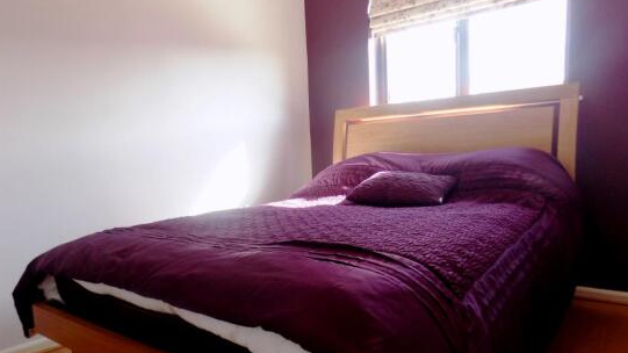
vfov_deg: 42.6
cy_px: 219
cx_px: 294
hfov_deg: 69.8
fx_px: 449
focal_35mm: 27
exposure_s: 1/40
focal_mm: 4
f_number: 3.1
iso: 80
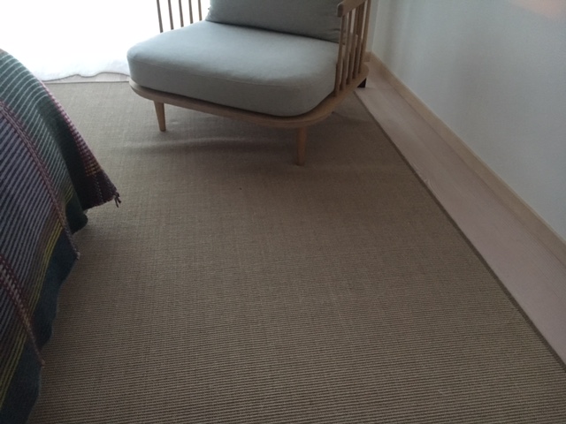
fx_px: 474
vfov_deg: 48.2
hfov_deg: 61.7
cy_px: 212
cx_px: 283
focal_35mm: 29
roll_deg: -2.0
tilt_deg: -36.4
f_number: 2.2
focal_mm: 4.15
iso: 320
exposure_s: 1/15
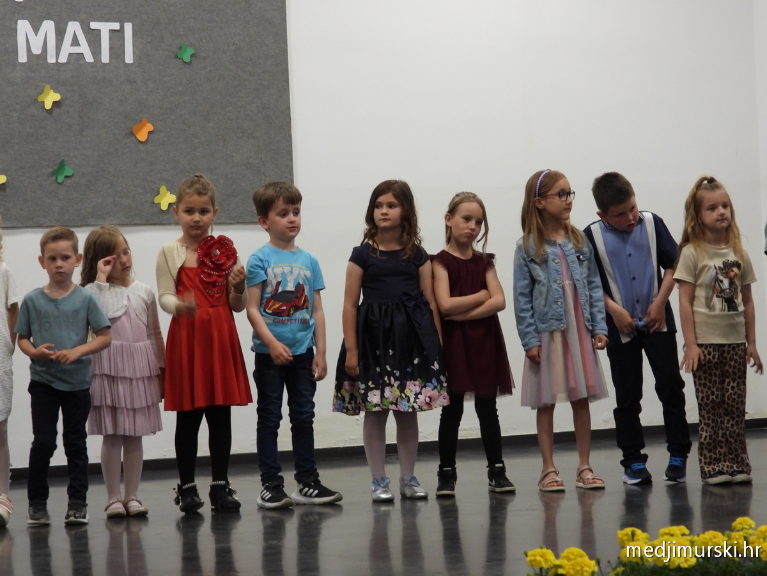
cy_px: 288
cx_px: 384
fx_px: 2327
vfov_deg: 14.1
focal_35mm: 105
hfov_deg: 18.7
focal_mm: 18.9
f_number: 4
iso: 400
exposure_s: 1/40
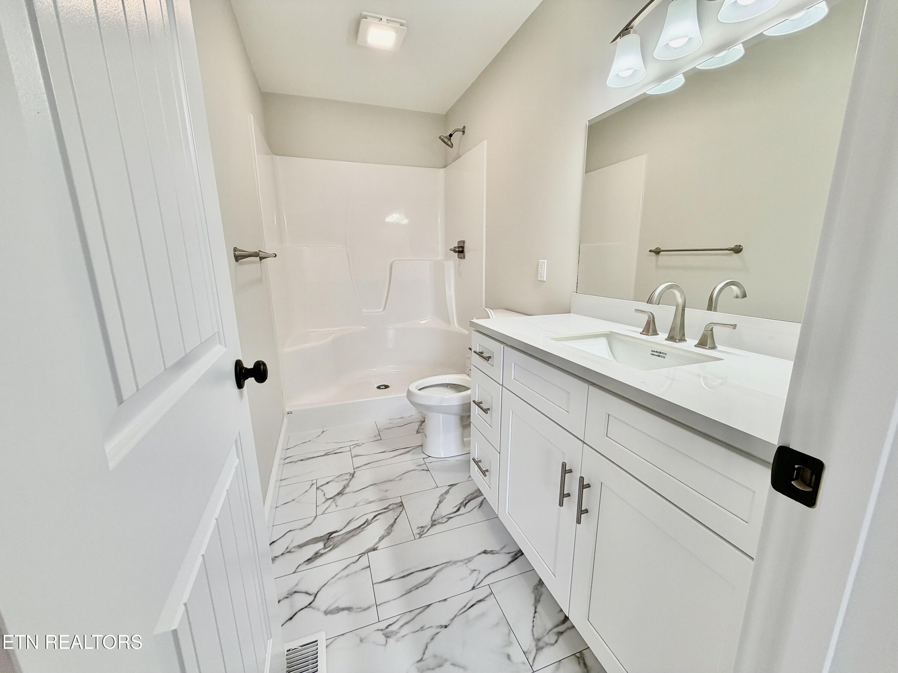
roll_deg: +0.8
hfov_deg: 102.1
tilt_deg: -12.6
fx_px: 363
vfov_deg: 85.7
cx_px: 449
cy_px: 336
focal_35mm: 14
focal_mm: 2.22
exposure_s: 1/120
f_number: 2.2
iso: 80
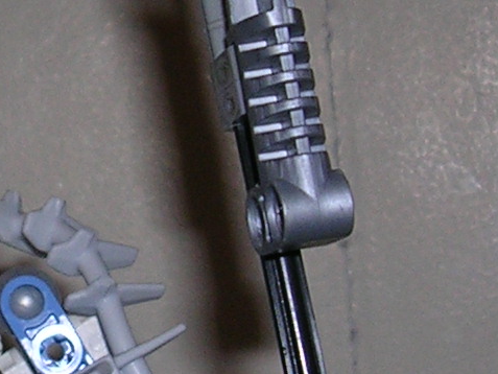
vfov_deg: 9.1
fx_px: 2346
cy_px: 92
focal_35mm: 163
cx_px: -27
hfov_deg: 12.0
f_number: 2.8
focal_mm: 5.8
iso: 50
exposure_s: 1/60.1
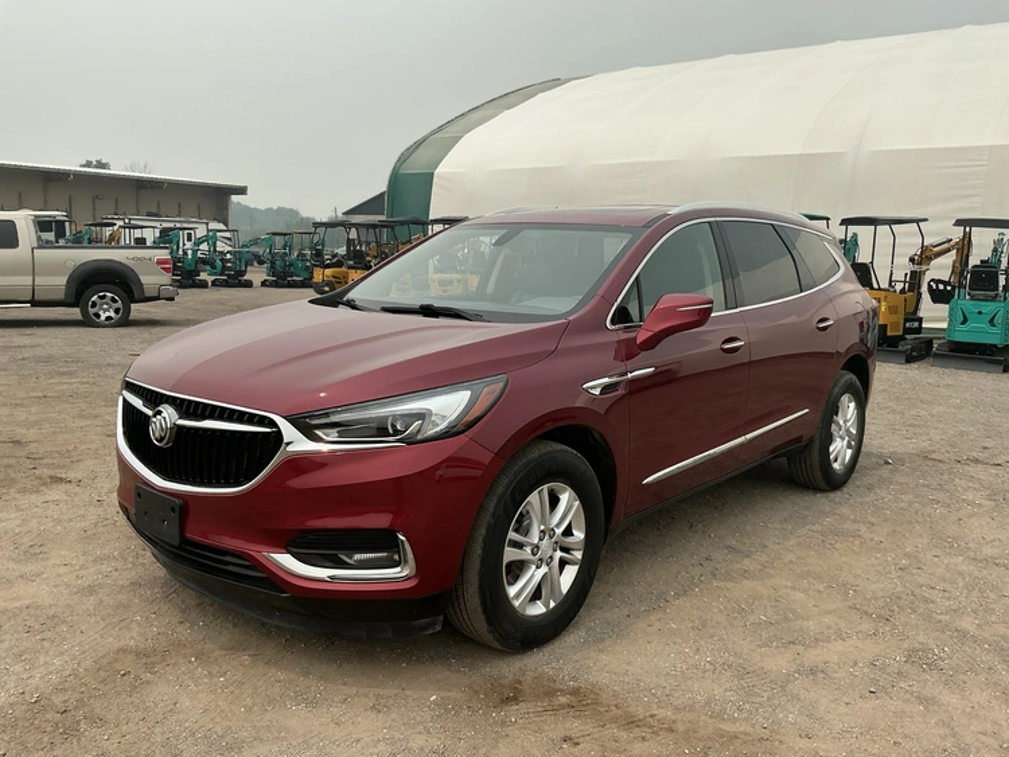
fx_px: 816
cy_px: 378
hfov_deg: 63.4
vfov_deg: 49.8
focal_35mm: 28
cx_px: 504
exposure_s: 1/2227
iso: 25
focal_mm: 3
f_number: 1.8
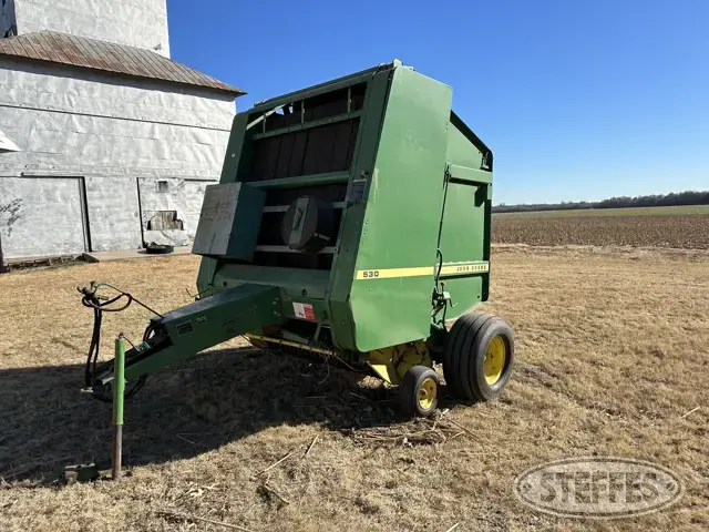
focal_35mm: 24
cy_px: 266
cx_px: 354
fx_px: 492
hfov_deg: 71.6
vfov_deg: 56.8
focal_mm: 6.86
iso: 80
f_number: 1.78
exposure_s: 1/4348
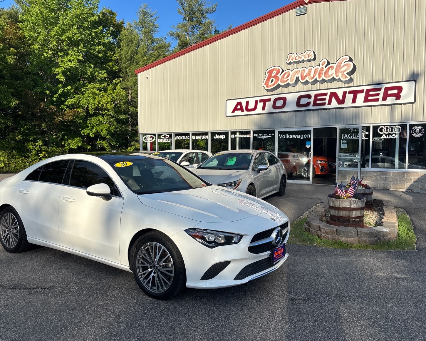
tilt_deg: -1.7
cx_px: 214
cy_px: 169
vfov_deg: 51.5
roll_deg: -0.9
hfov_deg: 62.2
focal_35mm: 28
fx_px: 353
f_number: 1.6
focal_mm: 5.96
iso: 50
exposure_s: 1/2710
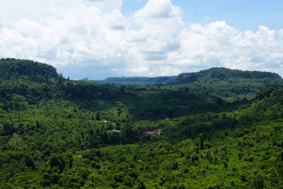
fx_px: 307
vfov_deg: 34.2
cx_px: 120
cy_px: 92
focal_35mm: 39
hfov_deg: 49.4
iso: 100
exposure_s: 1/160
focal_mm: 32
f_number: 10
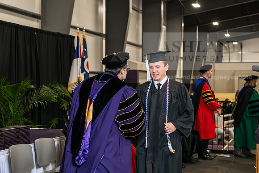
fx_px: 504
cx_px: 130
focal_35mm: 70
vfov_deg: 19.5
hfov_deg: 28.8
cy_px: 86
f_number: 5
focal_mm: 70
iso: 2500
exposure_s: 1/200
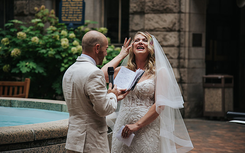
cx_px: 128
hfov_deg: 16.8
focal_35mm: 124
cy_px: 66
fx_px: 828
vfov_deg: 10.6
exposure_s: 1/500
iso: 360
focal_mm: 110
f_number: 4
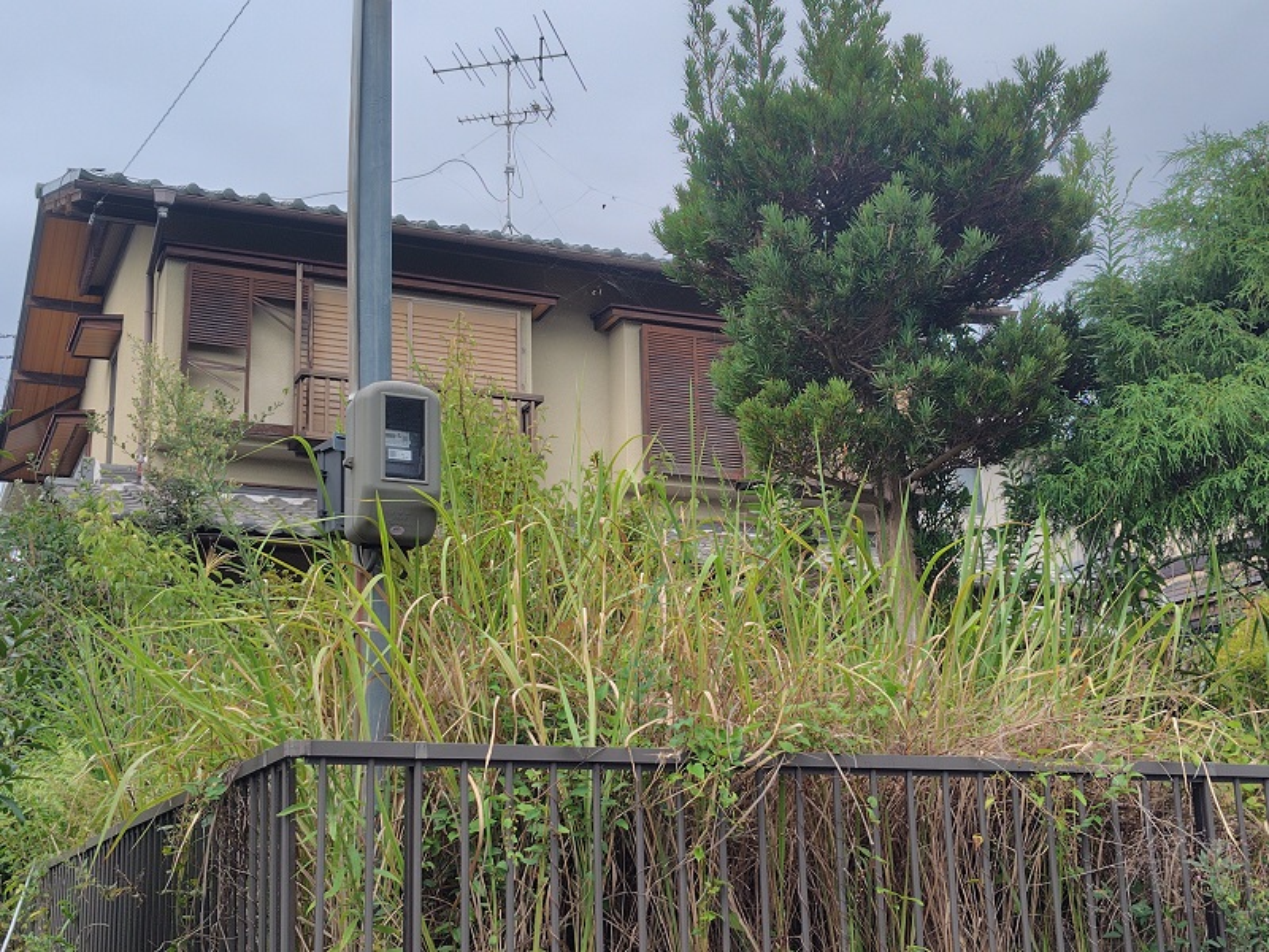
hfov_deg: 73.9
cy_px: 476
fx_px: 843
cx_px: 634
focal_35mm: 23
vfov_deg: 58.9
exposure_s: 1/800
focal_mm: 5.6
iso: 50
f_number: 1.9
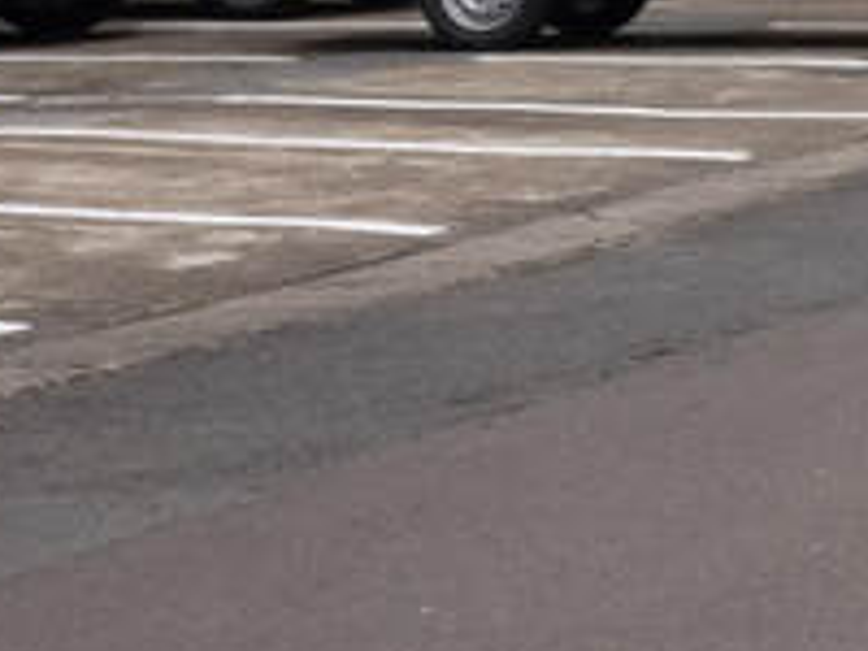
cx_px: 2331
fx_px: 5792
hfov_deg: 7.7
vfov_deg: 6.2
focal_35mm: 231
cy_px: -781
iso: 200
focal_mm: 26.5
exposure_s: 1/200
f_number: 5.6
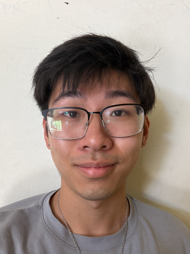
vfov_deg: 60.0
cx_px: 95
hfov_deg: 46.8
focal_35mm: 30
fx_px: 220
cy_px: 127
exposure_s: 1/60
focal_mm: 2.71
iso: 200
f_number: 1.9
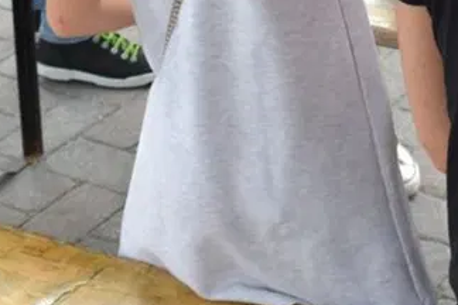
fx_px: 1412
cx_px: 544
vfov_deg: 11.5
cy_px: -233
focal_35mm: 111
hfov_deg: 17.6
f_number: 7.1
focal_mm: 20
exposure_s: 1/200
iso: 400
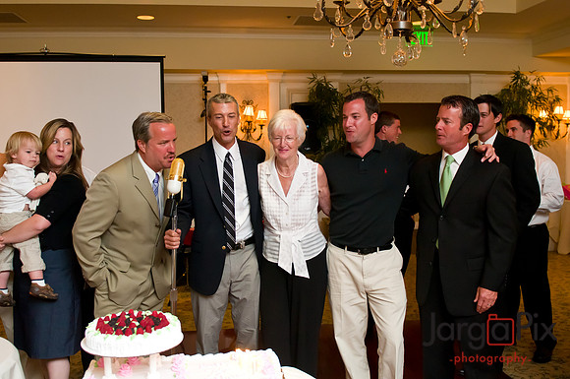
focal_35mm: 36
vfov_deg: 36.8
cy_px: 190
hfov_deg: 53.2
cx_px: 285
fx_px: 569
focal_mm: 24
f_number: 3.2
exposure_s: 1/160
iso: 1250
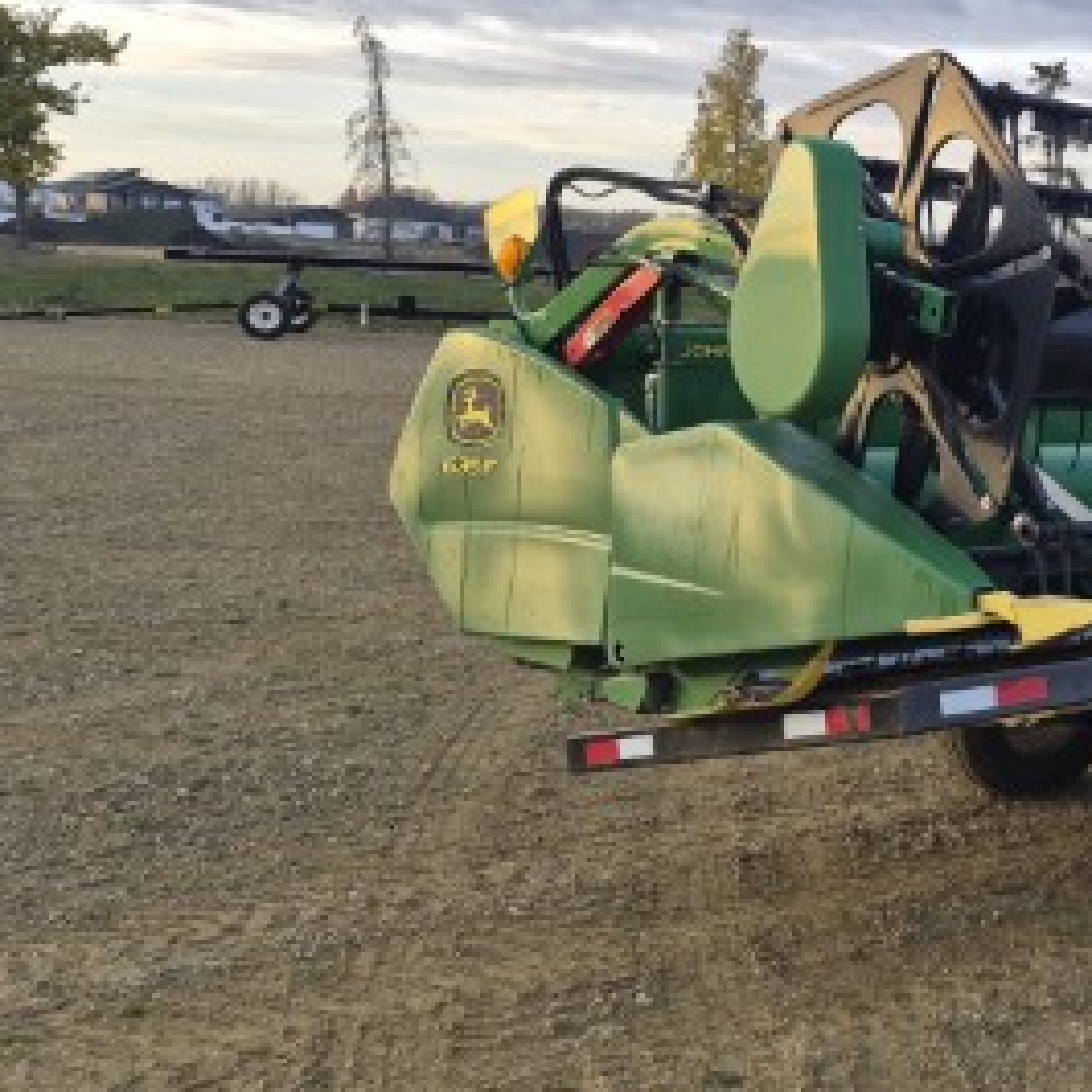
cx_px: 1285
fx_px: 1749
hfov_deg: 30.0
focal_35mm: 49
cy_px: 419
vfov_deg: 34.5
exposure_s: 1/180
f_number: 1.8
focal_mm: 5.4
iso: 32
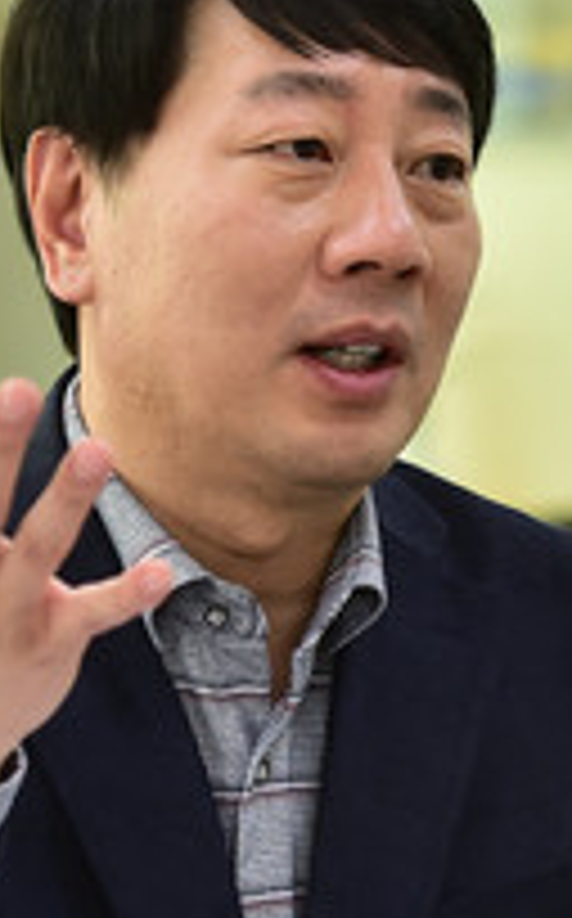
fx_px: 5253
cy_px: 592
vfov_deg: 10.0
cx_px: 604
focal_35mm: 210
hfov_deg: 6.2
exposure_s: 1/320
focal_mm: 70
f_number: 3.2
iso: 1000
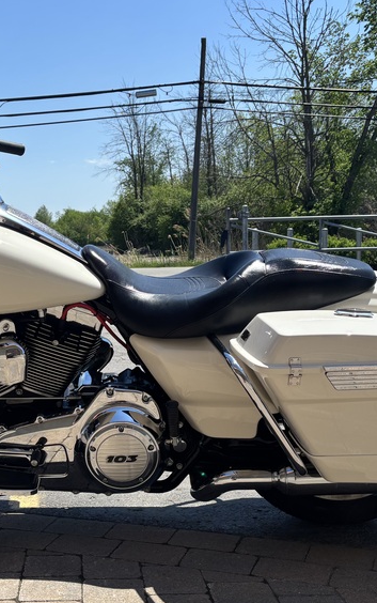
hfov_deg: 25.6
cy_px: 337
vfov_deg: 40.2
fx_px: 821
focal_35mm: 50
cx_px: 97
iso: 50
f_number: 1.6
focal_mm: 5.96
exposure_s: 1/2778
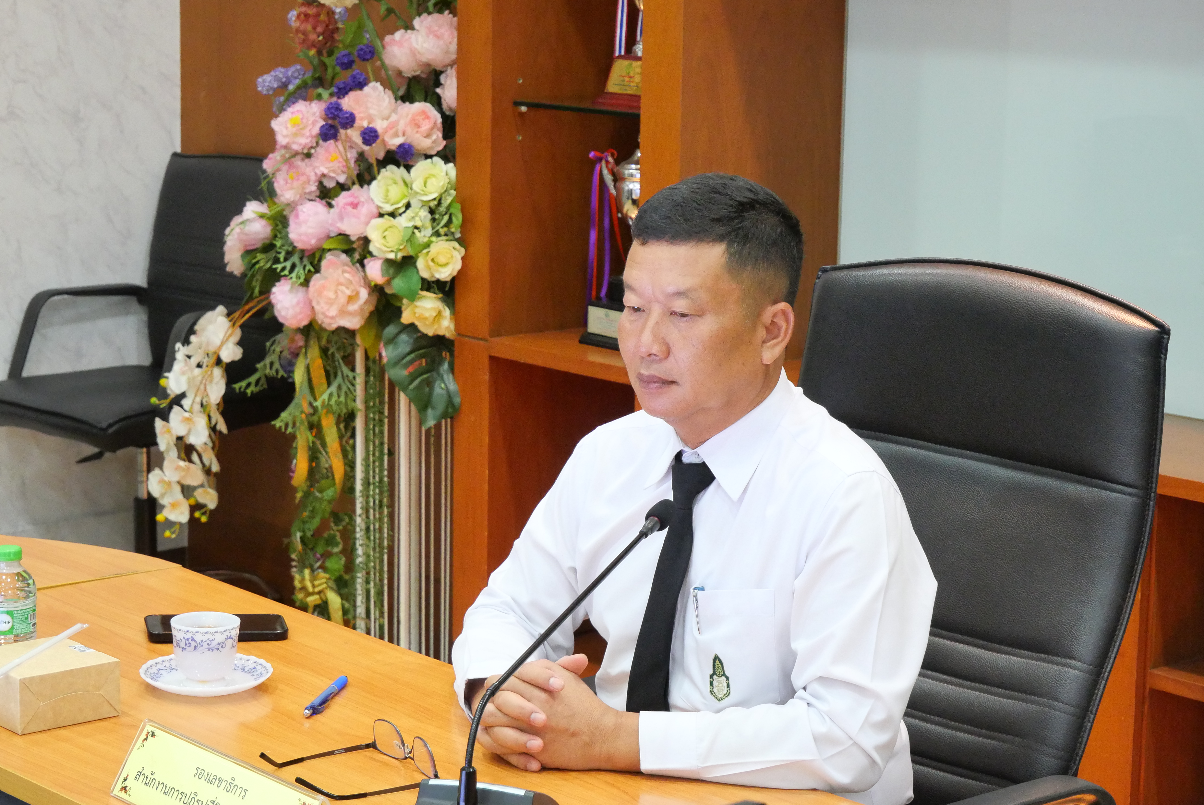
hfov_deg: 25.0
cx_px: 602
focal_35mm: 81
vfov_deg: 16.9
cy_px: 402
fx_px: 2711
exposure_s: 1/25
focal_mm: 39
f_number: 5.4
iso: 3200
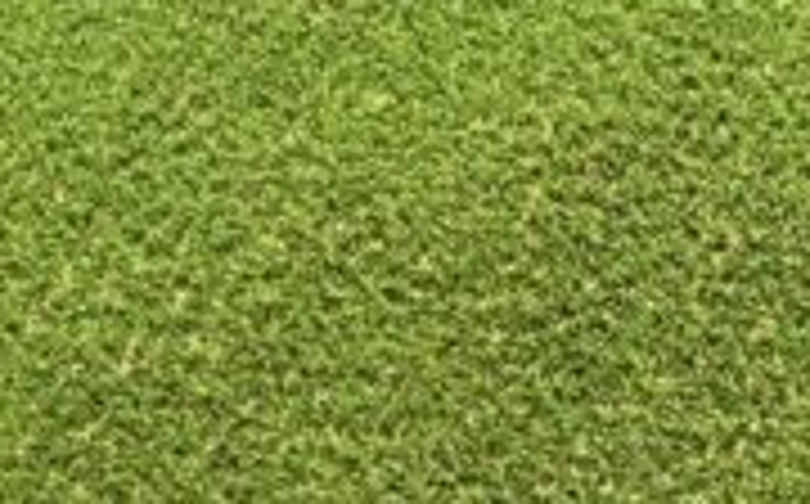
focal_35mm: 124
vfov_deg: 9.5
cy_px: -652
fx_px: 2734
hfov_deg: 16.6
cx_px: 92
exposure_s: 1/695
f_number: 1.8
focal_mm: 3.99
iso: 20
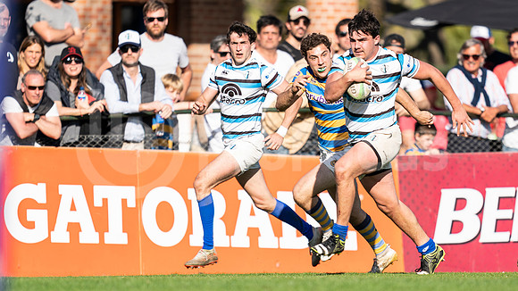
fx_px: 9577
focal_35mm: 697
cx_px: 317
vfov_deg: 1.7
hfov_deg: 3.1
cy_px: 192
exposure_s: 1/1250
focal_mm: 400
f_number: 2.8
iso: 100
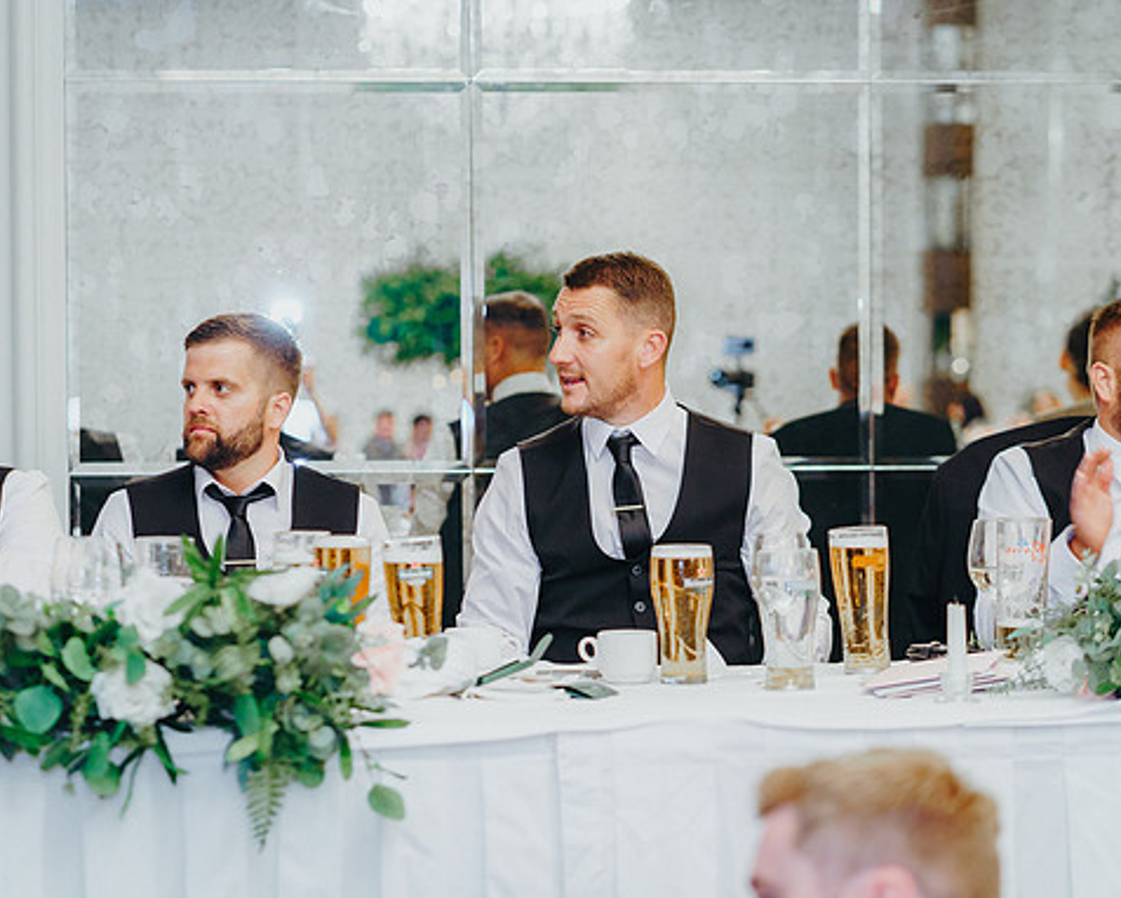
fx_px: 3220
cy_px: 453
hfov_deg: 19.8
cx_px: 559
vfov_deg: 15.9
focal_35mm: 97
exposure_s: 1/125
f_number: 2.8
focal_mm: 85
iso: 2000
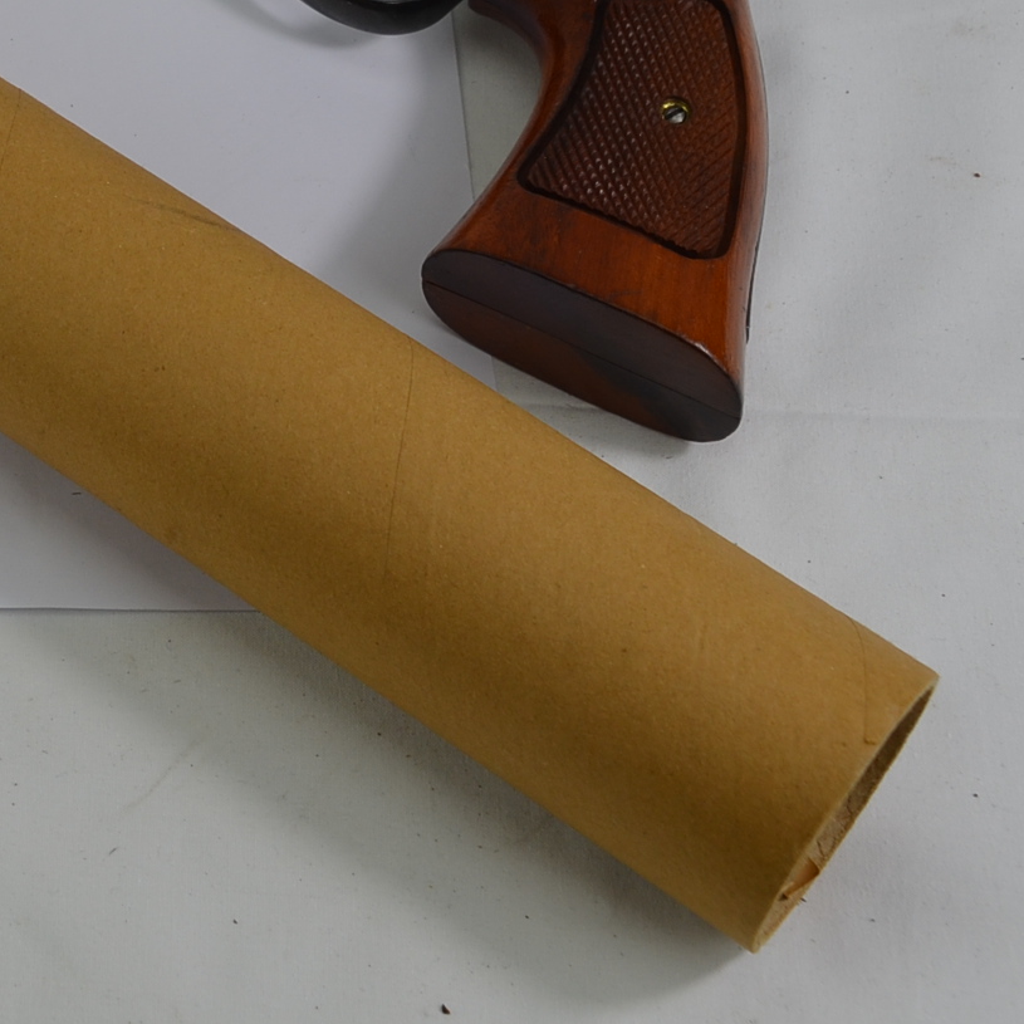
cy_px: 20
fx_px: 3347
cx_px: -281
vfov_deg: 17.0
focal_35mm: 100
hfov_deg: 16.5
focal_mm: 26
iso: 200
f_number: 6.3
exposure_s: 1/160
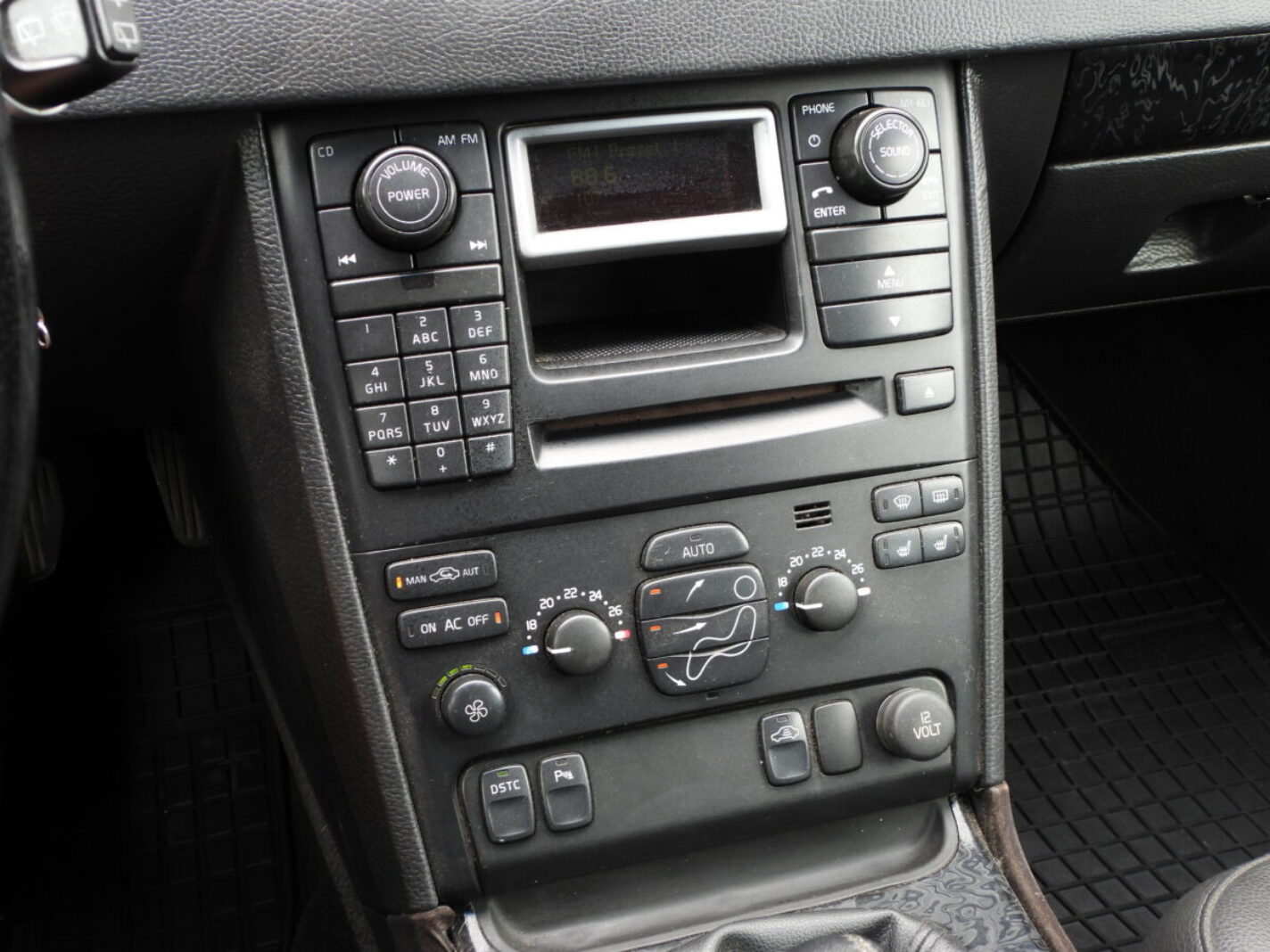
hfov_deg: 49.0
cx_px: 635
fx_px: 1394
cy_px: 476
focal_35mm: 38
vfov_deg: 37.7
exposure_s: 1/30
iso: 110
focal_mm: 6.8
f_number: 3.2
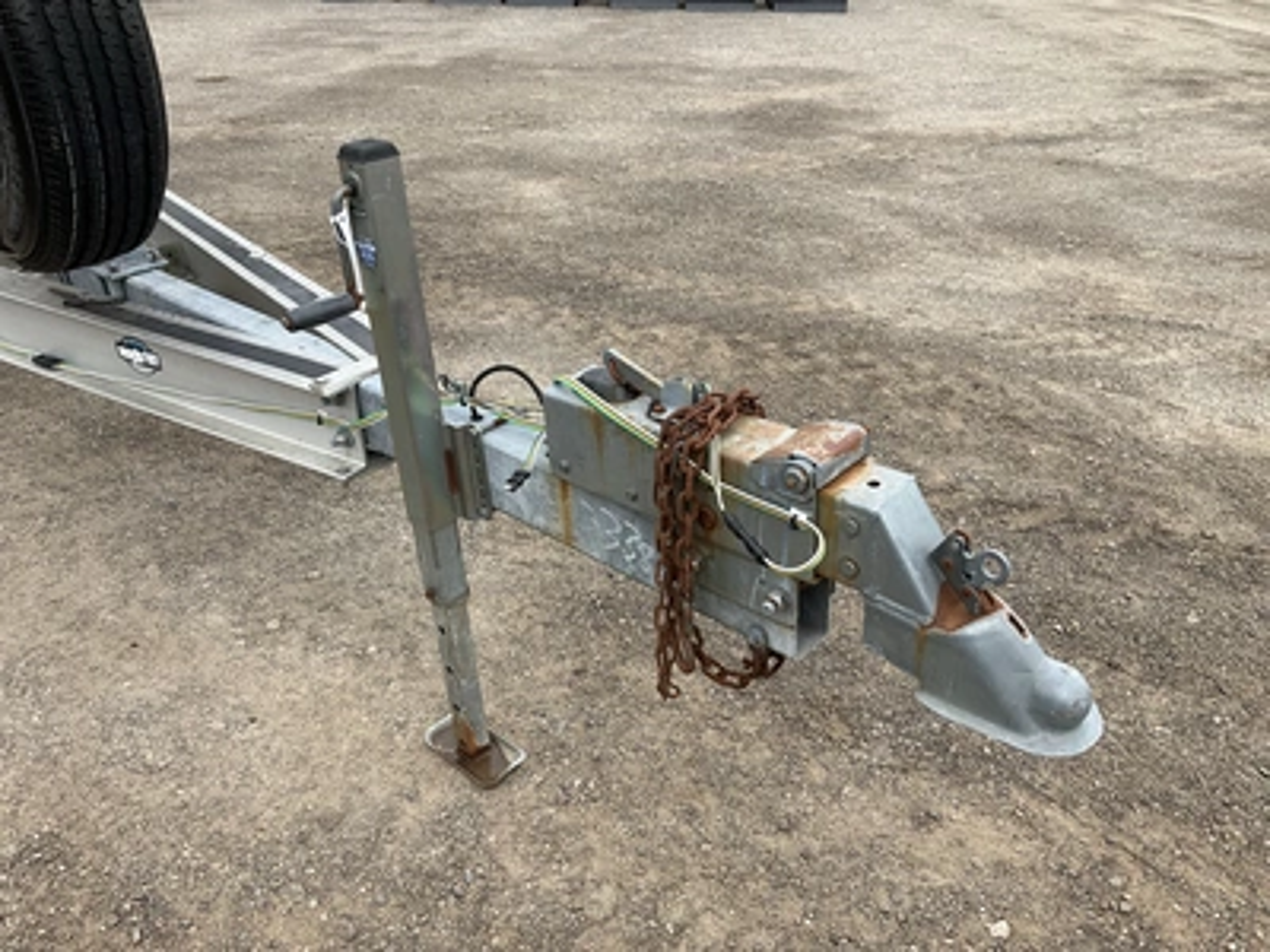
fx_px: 1064
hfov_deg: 61.7
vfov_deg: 48.2
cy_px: 476
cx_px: 635
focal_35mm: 29
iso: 25
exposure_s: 1/829
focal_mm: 3
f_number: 1.8
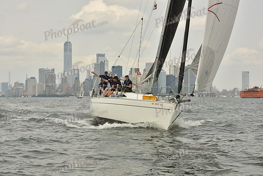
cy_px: 88
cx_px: 132
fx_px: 570
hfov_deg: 26.0
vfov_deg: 17.5
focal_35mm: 78
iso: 250
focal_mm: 78
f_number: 10
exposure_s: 1/640
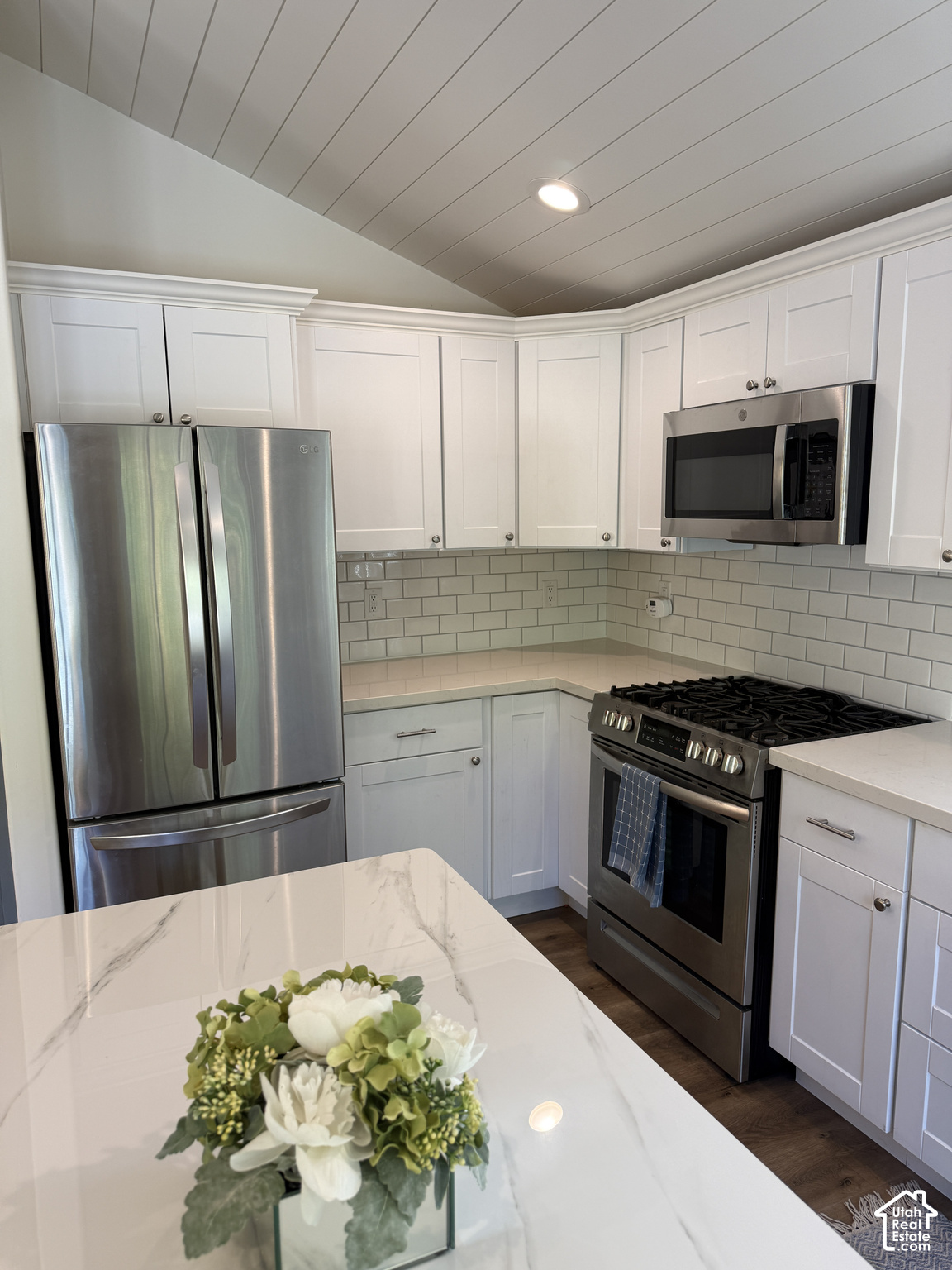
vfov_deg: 71.6
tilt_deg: -8.6
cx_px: 476
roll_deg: +0.0
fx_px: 880
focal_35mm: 24
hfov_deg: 56.8
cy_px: 635
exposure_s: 1/120
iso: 100
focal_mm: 6.76
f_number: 1.78
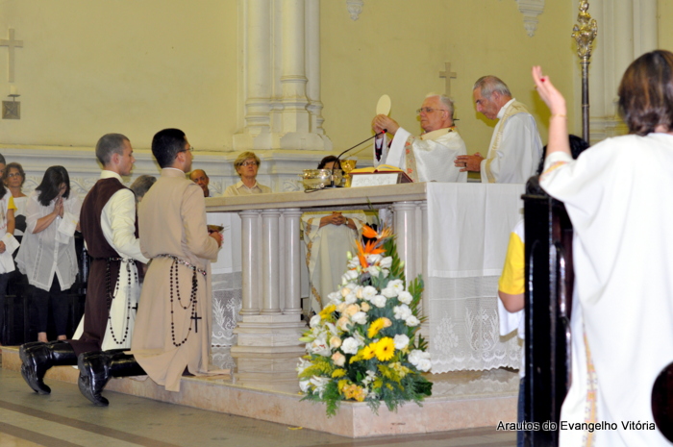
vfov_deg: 18.1
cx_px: 336
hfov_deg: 27.0
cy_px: 224
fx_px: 1400
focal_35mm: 75
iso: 640
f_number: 4
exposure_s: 1/60
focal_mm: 50
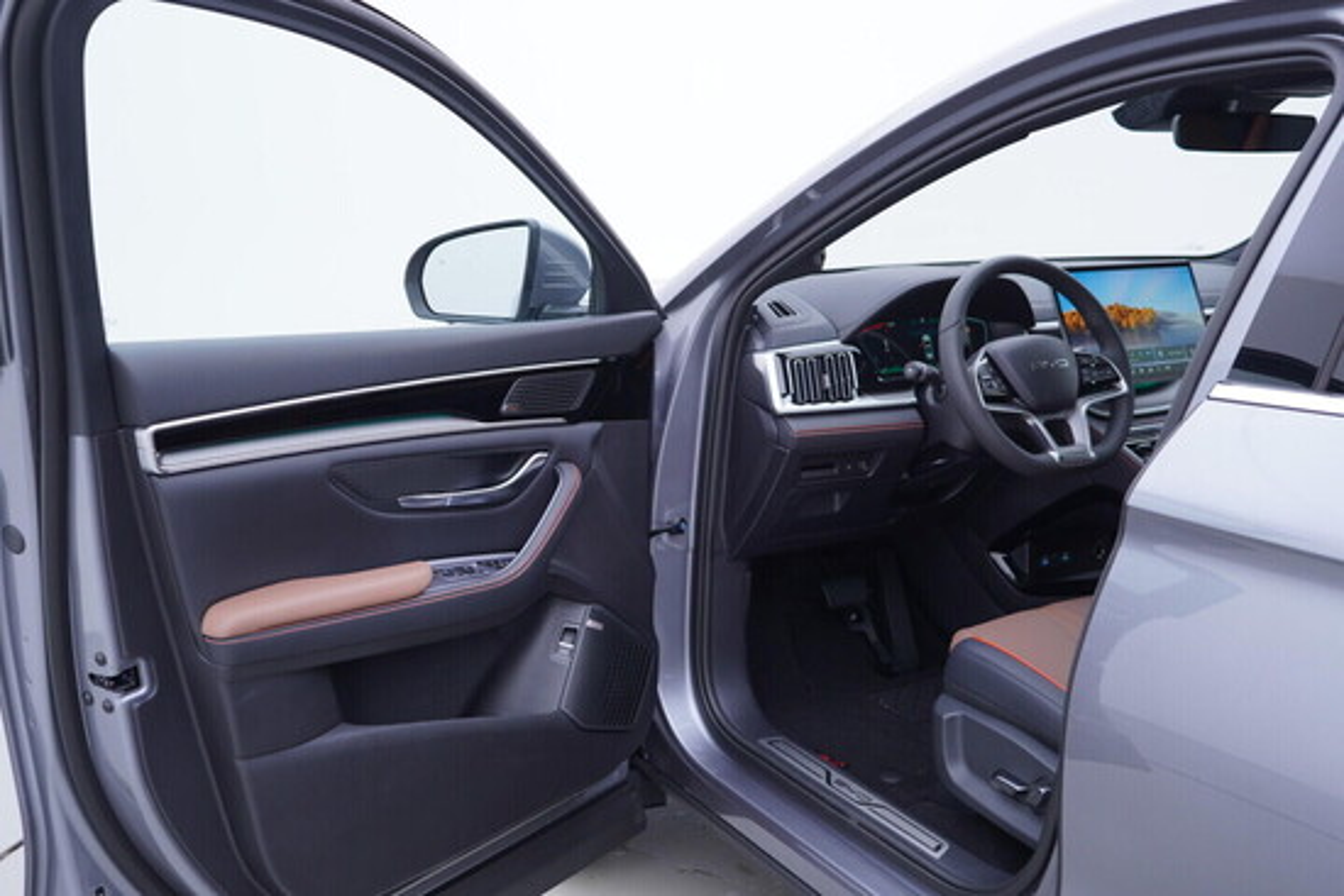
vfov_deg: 36.9
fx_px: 1344
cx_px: 672
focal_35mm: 36
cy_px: 448
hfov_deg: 53.1
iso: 125
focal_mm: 24
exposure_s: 1/50
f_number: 3.2
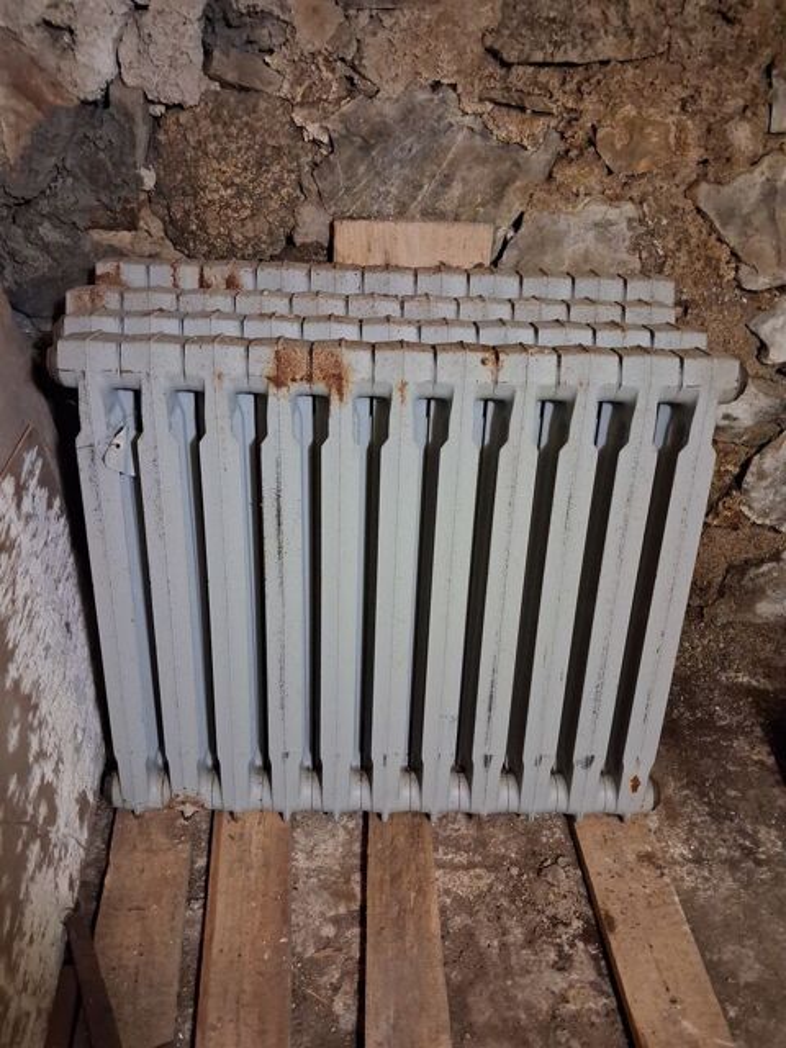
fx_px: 817
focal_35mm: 27
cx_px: 393
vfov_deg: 65.3
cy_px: 524
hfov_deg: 51.4
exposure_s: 1/20
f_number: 1.8
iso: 1250
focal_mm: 4
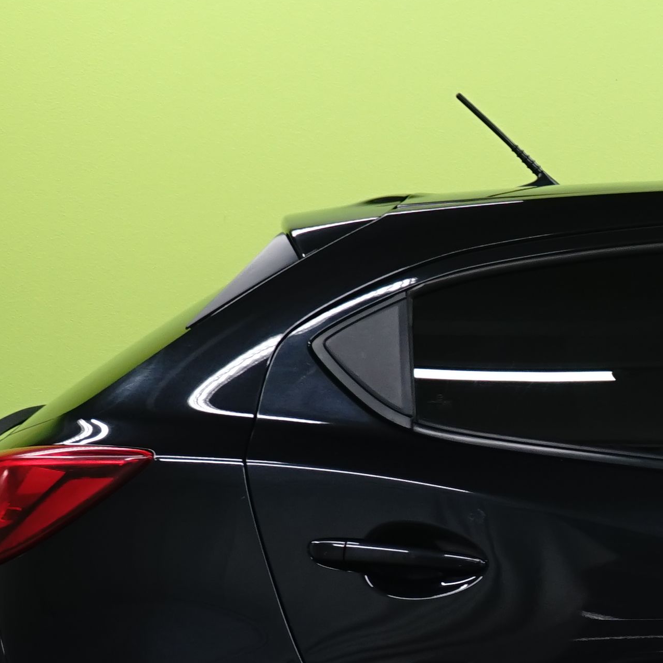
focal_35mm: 188
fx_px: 4074
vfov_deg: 9.3
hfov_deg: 8.9
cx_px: 1251
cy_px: 618
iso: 500
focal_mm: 47
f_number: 8
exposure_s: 1/6
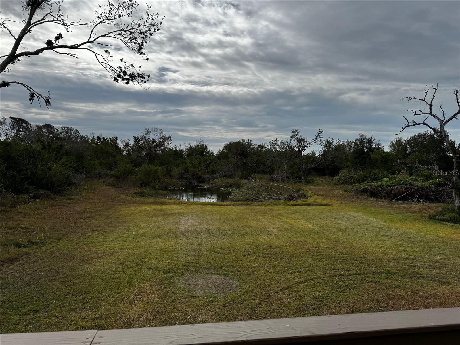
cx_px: 230
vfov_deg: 56.8
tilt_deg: -2.5
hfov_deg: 71.6
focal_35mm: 24
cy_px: 172
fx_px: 319
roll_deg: -0.8
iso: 80
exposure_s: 1/10417
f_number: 1.78
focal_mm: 6.76
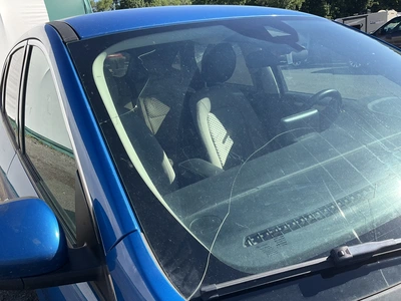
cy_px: 150
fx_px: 336
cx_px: 200
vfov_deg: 48.2
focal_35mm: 29
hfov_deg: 61.7
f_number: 1.8
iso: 25
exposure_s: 1/709
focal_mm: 3
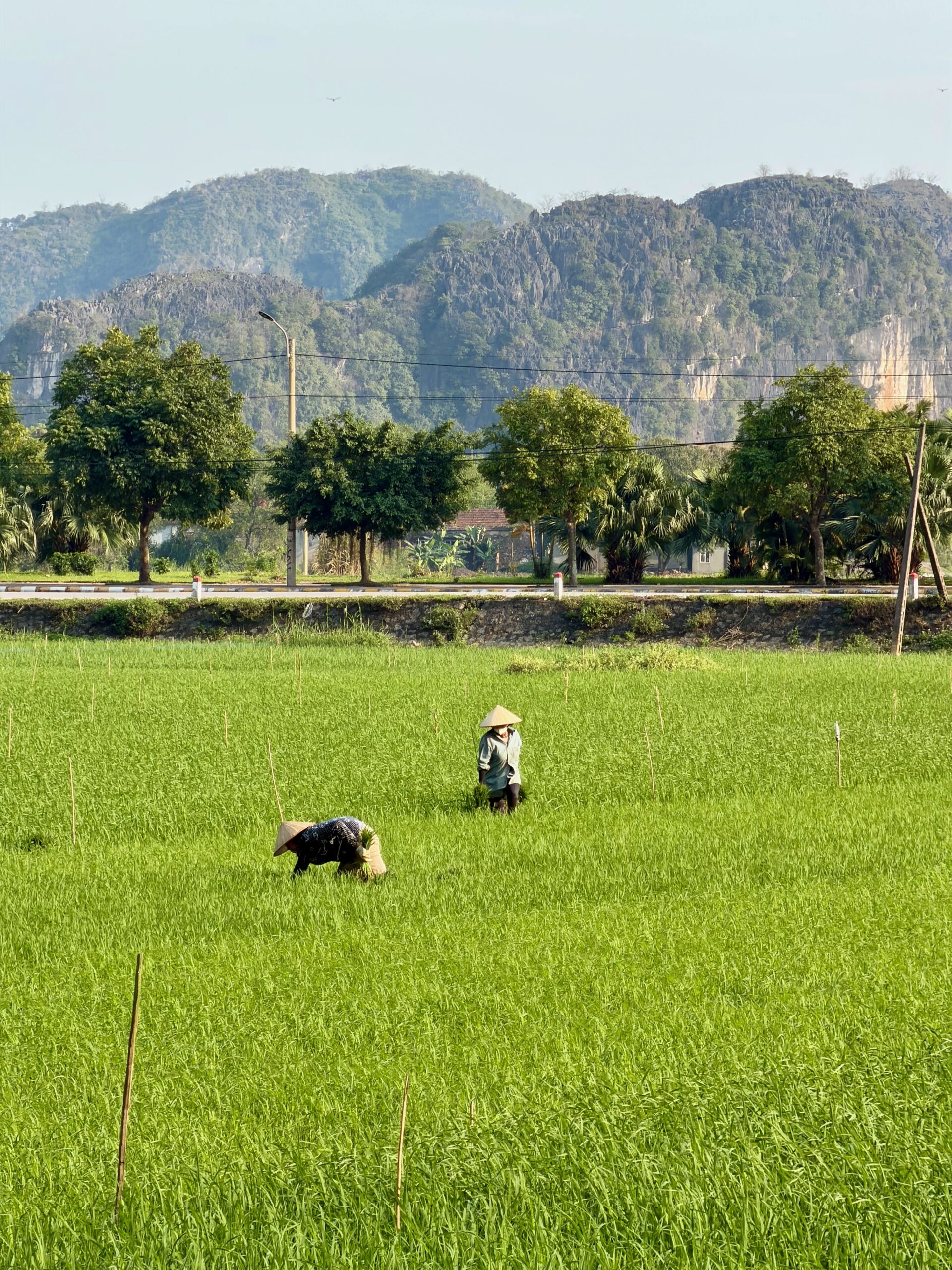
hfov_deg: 7.4
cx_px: 476
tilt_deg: -0.3
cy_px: 635
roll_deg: -0.4
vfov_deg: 9.9
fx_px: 7334
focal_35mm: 200
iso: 50
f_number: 2.8
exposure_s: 1/373
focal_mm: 16.89
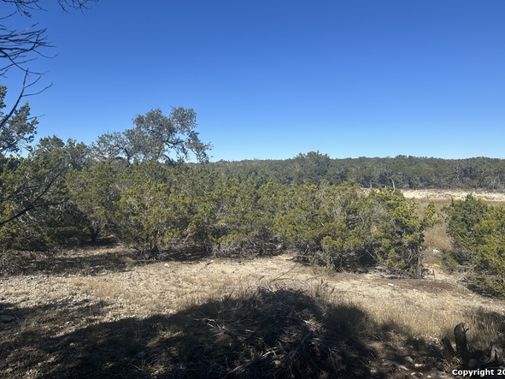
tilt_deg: +0.2
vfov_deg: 53.0
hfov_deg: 67.3
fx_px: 379
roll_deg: -0.3
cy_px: 182
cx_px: 247
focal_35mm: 26
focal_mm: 6.86
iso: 80
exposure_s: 1/4762
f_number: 1.78
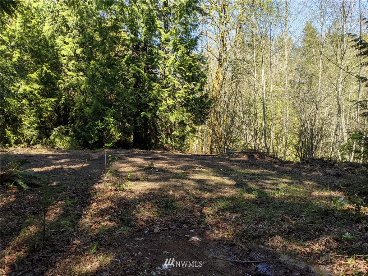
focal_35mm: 27
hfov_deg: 65.3
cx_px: 184
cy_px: 138
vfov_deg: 51.4
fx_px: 287
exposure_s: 1/782
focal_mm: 4.38
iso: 50
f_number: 1.73
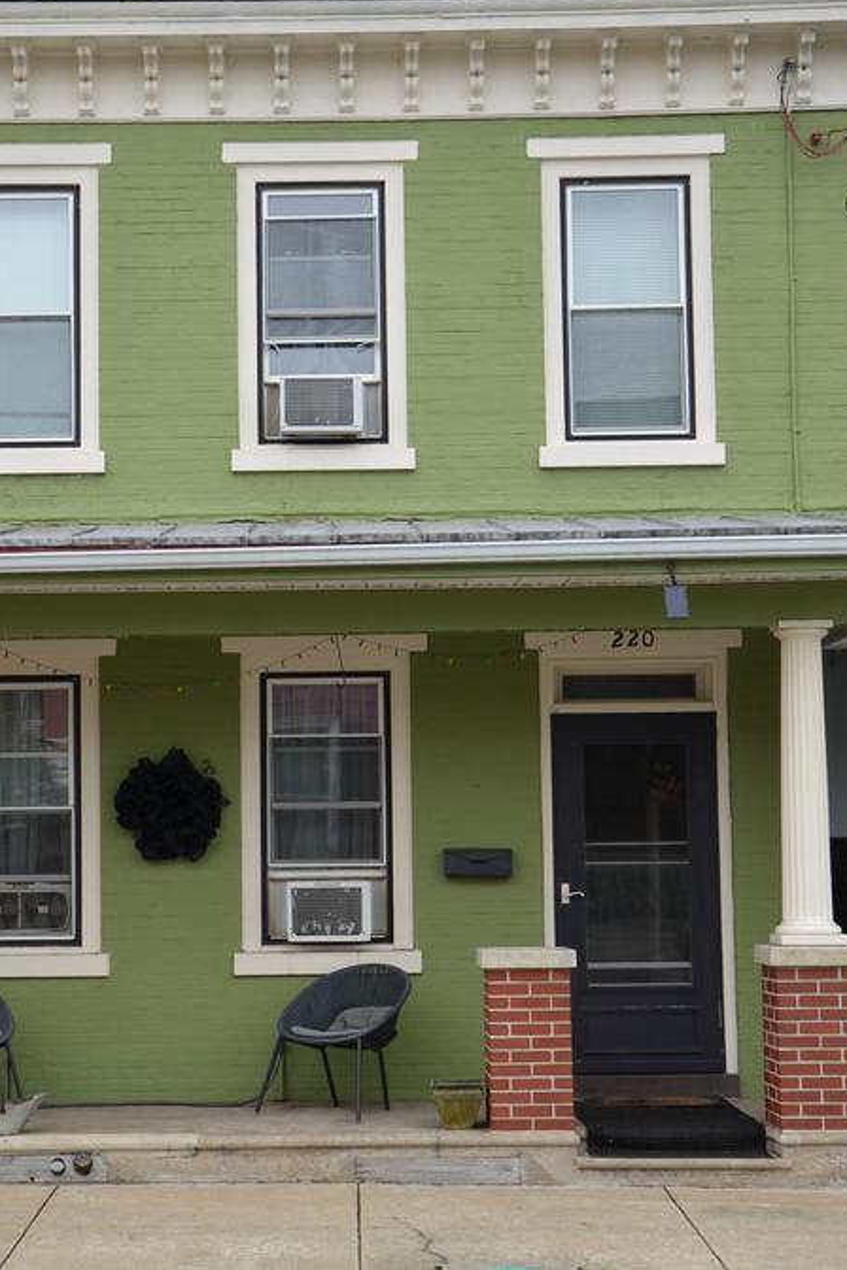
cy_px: 631
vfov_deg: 27.7
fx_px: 2576
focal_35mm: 73
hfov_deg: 18.6
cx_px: 299
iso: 200
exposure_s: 1/125
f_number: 5.6
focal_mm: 32
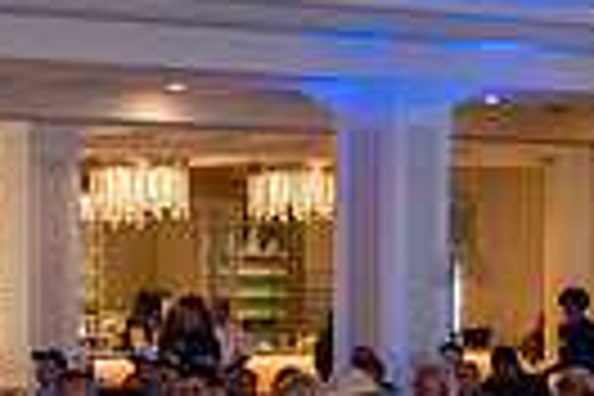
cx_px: -122
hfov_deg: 13.0
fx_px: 2541
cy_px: 425
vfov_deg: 8.8
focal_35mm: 154
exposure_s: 1/200
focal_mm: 35
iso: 1600
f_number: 4
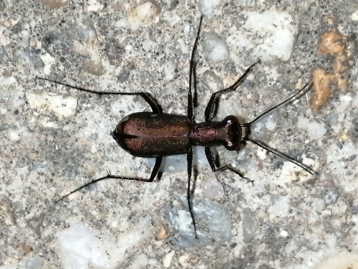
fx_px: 1076
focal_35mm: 104
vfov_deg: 14.2
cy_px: 134
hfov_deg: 18.9
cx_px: 179
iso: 100
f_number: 1.8
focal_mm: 3.46
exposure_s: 1/60
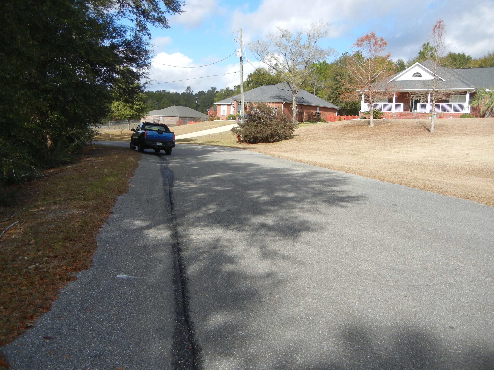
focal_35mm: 30
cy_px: 185
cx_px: 247
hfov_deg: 60.0
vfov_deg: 46.8
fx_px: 428
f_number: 7
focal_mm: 5.4
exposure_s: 1/282
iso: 160
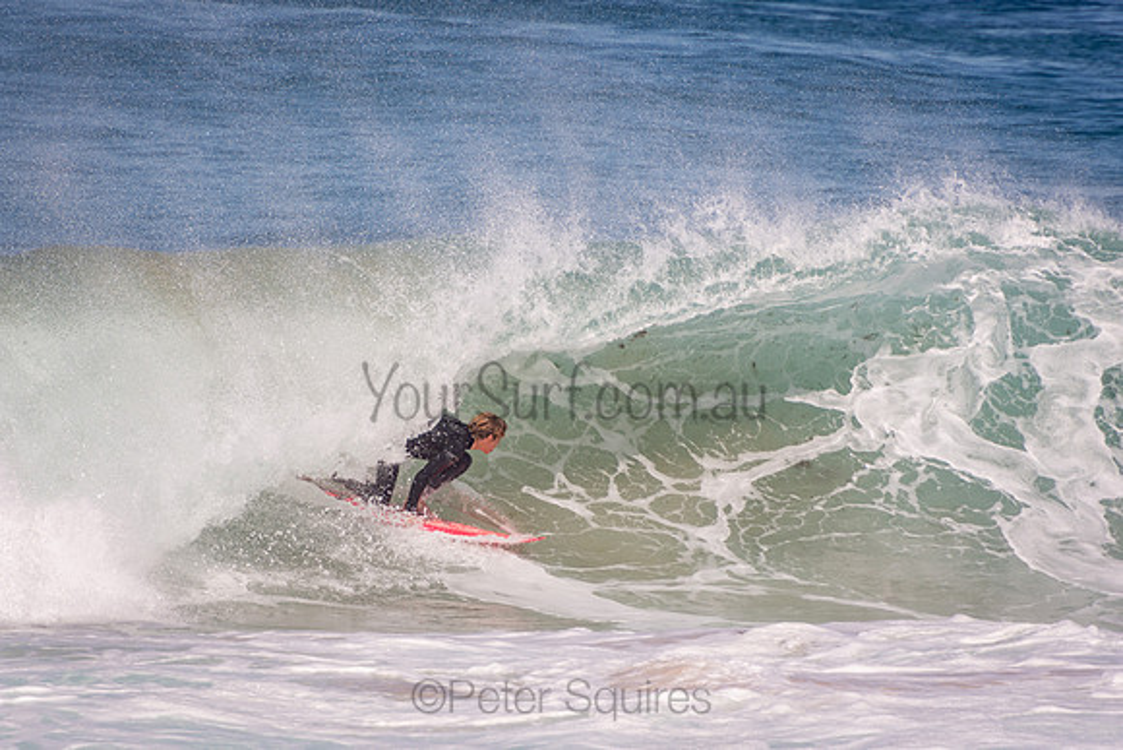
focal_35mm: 600
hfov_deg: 3.4
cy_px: 375
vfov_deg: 2.3
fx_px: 18720
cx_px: 562
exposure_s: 1/1250
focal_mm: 400
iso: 180
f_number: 5.6
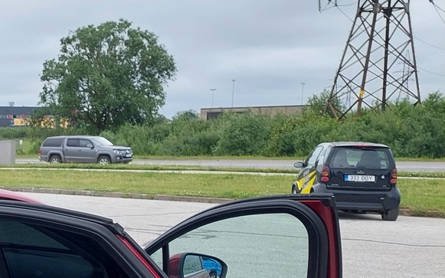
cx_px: -165
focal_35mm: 70
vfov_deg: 18.0
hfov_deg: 24.7
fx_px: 849
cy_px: 300
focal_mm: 5.23
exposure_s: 1/584
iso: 40
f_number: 1.8
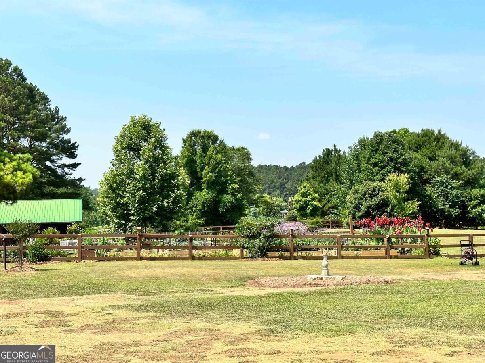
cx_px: 242
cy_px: 182
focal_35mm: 48
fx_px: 673
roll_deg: +0.5
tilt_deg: +0.2
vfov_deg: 30.3
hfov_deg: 39.7
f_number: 1.78
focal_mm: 6.86
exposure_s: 1/3472
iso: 64
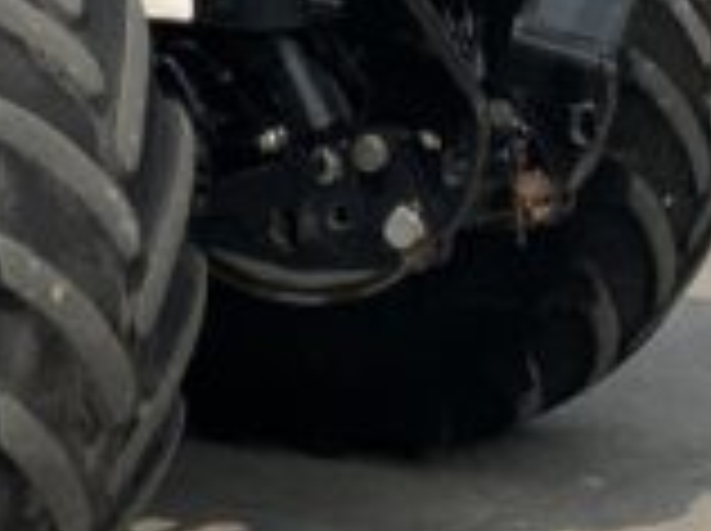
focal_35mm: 188
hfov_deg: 10.5
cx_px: 45
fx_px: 3856
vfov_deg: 7.5
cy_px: -585
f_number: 1.8
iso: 16
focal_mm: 3
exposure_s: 1/1786
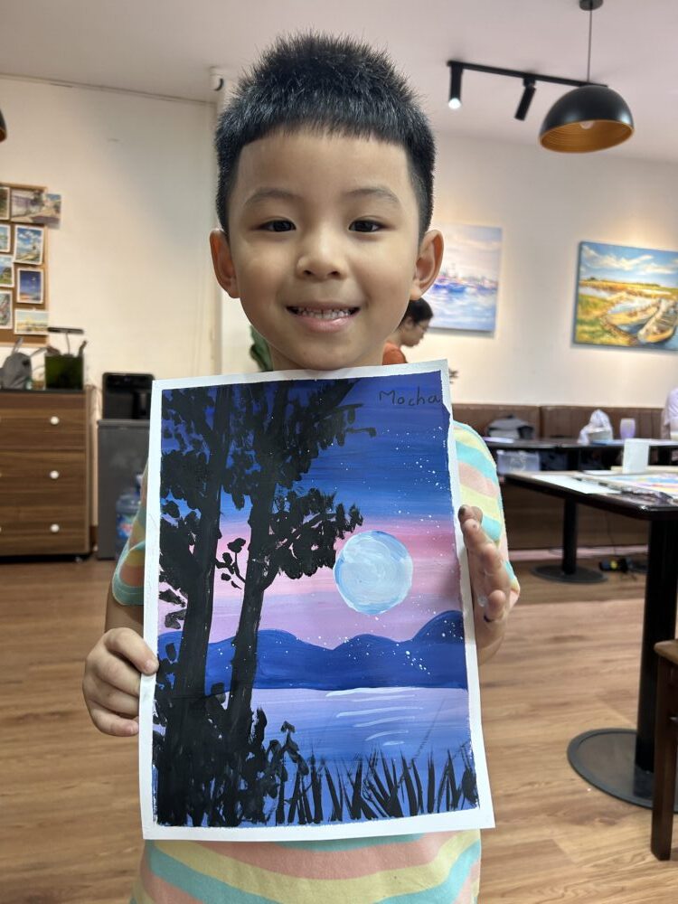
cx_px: 339
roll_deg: -1.7
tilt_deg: -4.6
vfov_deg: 67.3
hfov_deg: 53.1
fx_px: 679
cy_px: 452
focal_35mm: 26
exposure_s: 1/121
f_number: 1.5
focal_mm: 5.7
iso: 125
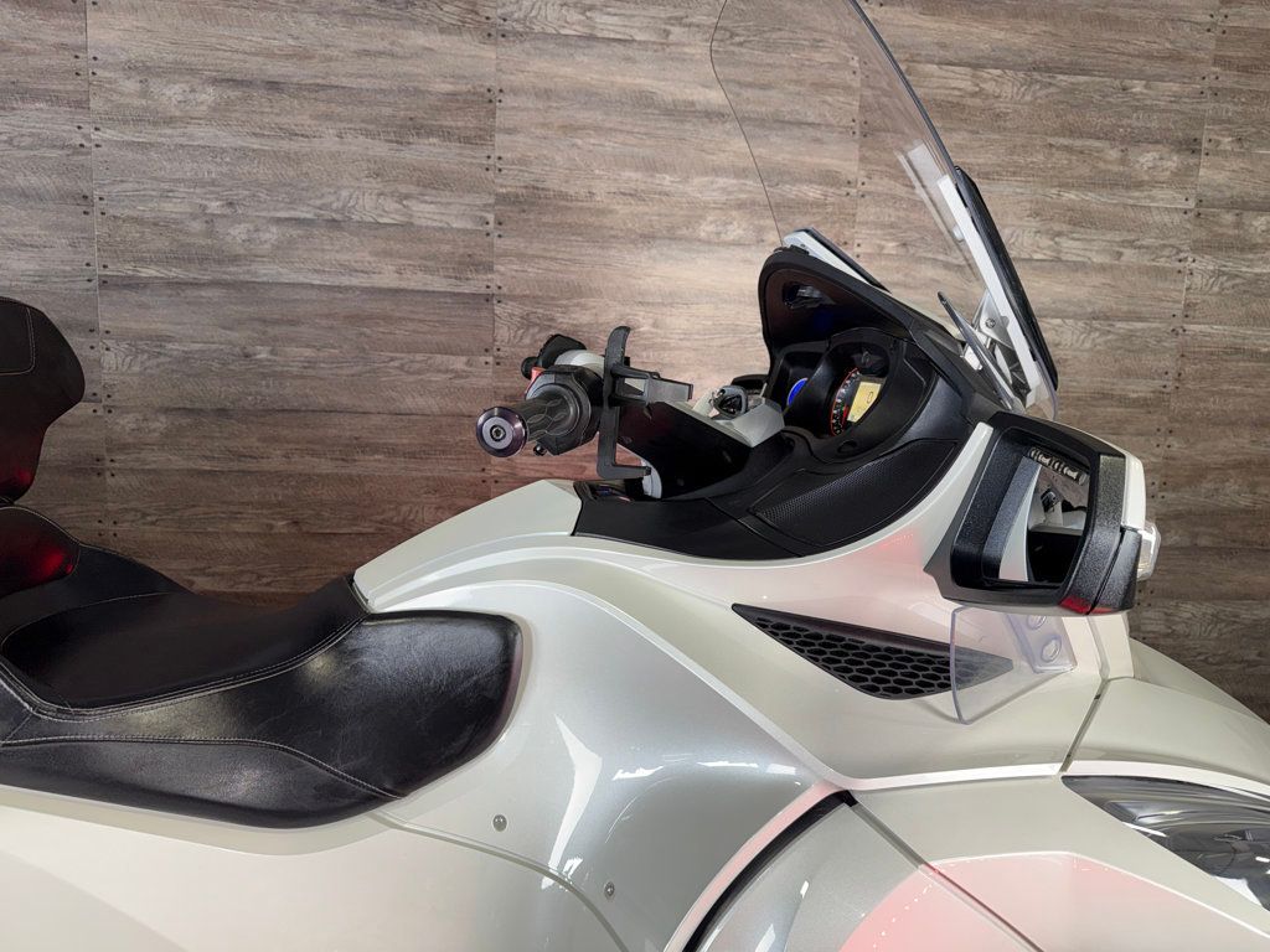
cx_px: 635
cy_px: 476
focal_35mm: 24
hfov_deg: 71.6
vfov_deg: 56.8
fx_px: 881
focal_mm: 6.76
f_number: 1.78
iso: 50
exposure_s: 1/27
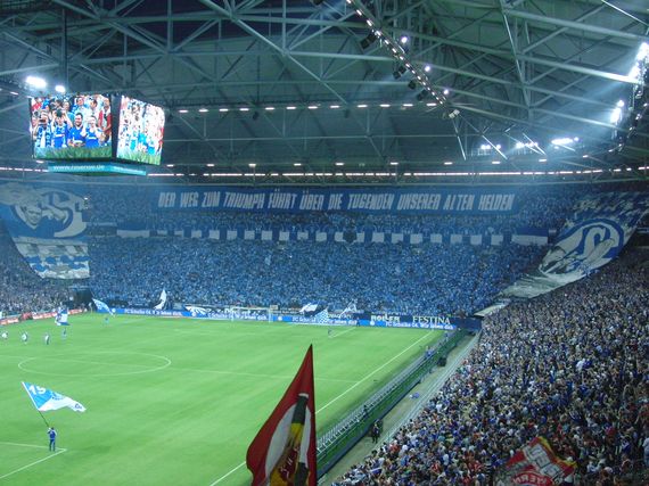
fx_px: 806
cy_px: 243
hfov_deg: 43.9
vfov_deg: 33.6
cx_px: 324
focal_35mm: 43
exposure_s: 1/80
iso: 400
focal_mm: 7.54
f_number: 3.7
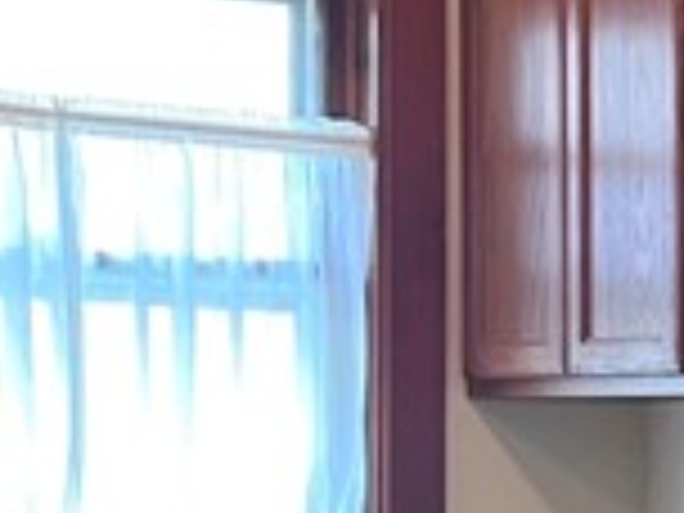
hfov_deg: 10.9
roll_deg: -0.6
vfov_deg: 8.4
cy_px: 572
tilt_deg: -4.1
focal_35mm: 175
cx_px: 994
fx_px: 3458
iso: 500
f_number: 1.5
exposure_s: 1/60
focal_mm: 5.7
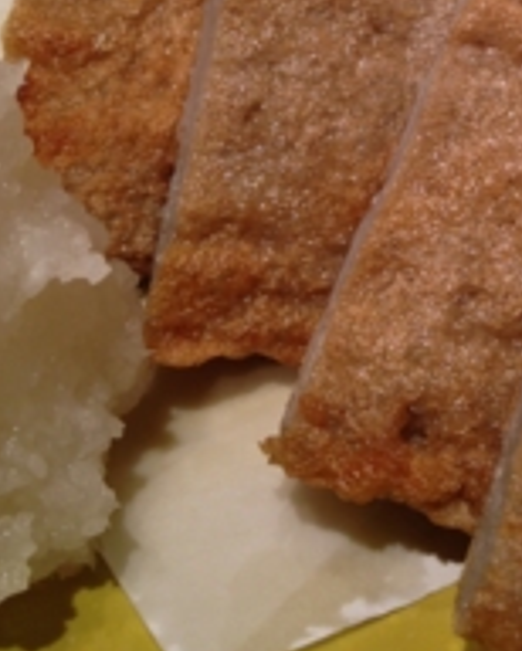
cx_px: 502
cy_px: 105
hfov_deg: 21.0
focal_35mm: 71
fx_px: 1369
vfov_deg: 26.1
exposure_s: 1/20
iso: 64
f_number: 2.4
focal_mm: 4.28
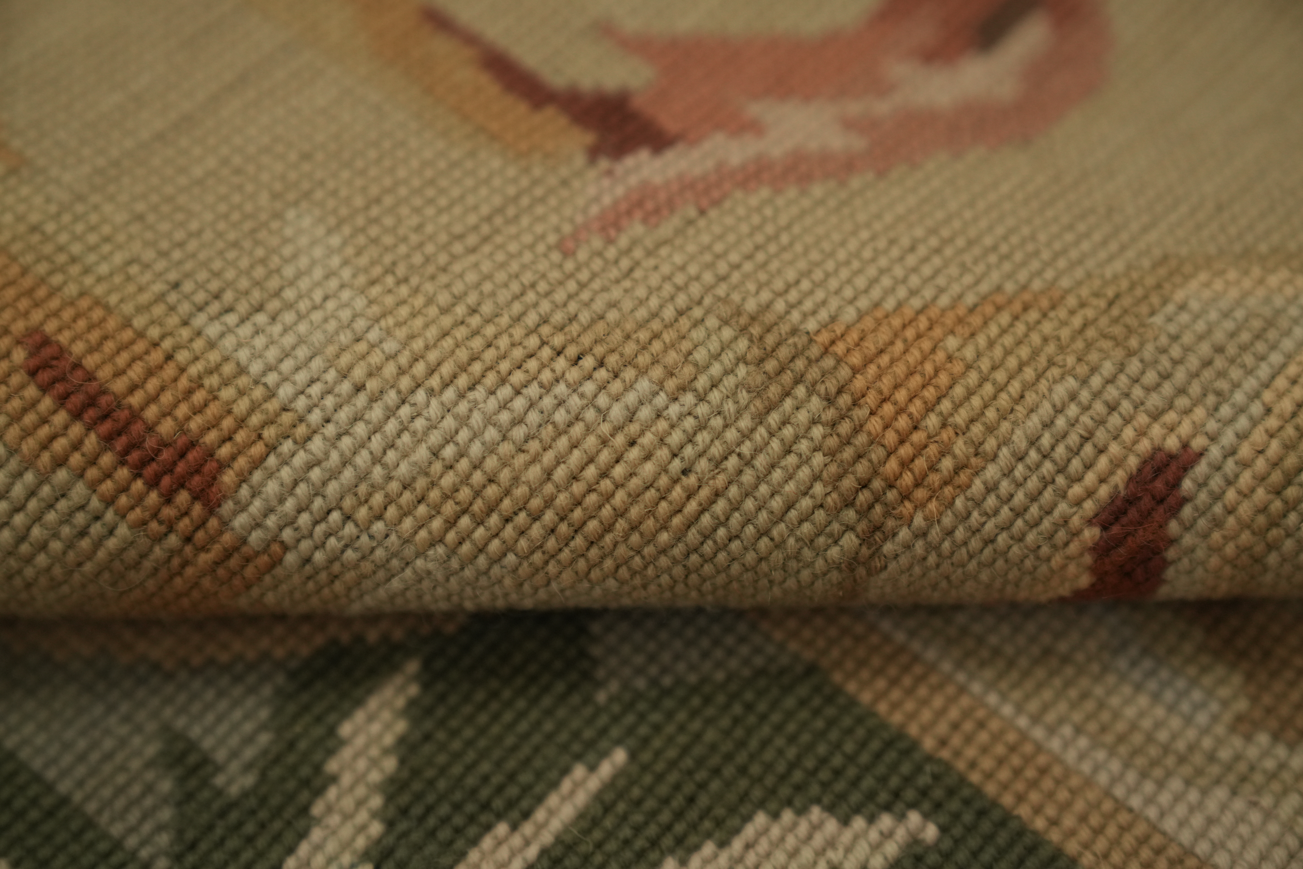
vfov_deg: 19.5
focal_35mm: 70
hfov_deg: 28.8
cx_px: 652
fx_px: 2533
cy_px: 434
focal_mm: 70
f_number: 3.2
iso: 1600
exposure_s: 1/125
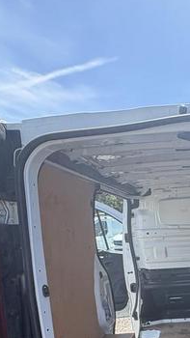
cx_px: 223
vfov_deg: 46.6
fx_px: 349
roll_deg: +0.8
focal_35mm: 39
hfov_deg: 27.2
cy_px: 303
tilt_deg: -14.4
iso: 64
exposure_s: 1/343
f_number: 2.2
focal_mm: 2.22
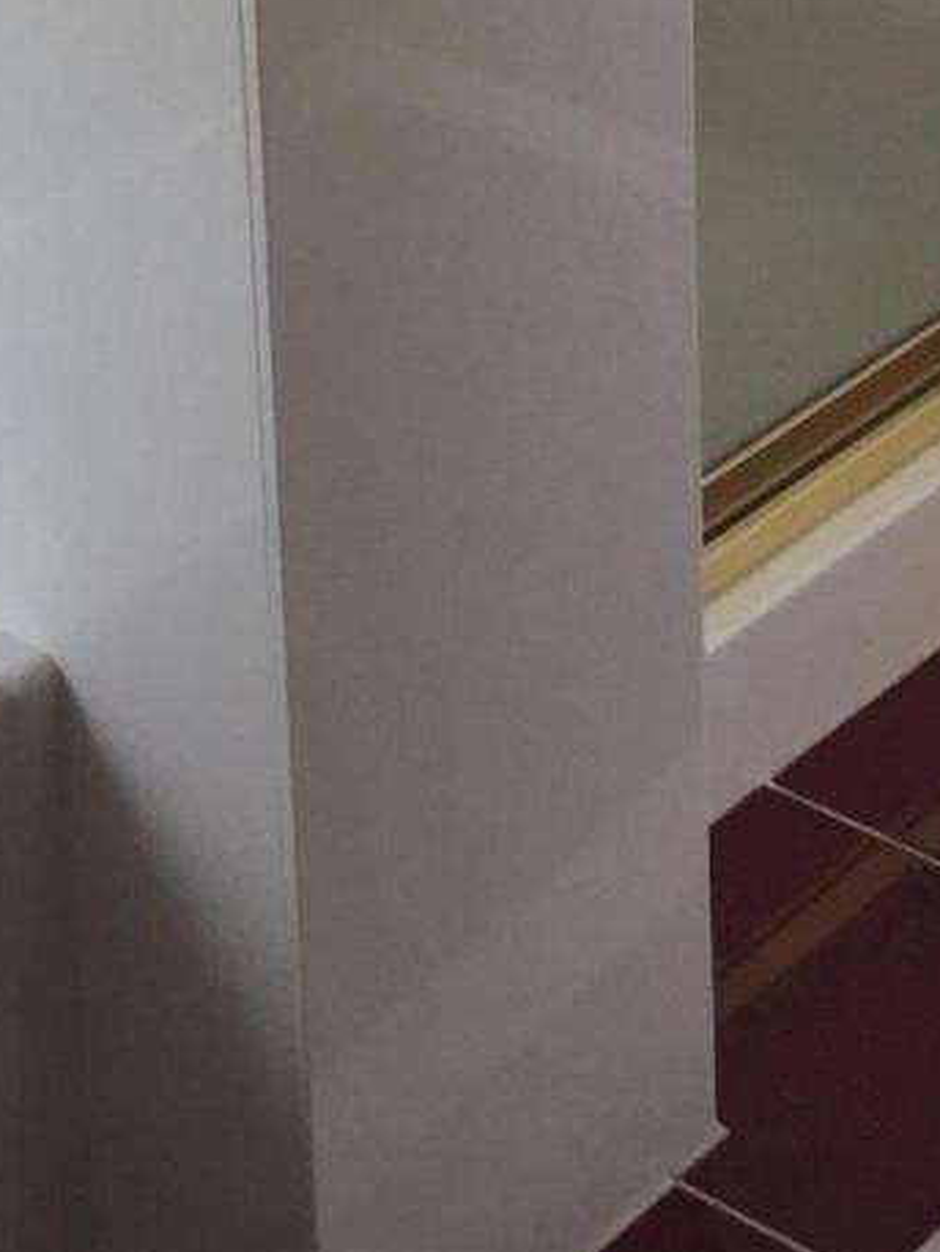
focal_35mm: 127
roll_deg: +0.8
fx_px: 4596
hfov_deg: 11.7
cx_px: 611
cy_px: -964
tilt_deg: -14.2
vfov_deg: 13.9
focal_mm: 4.15
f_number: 2.2
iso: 32
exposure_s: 1/120
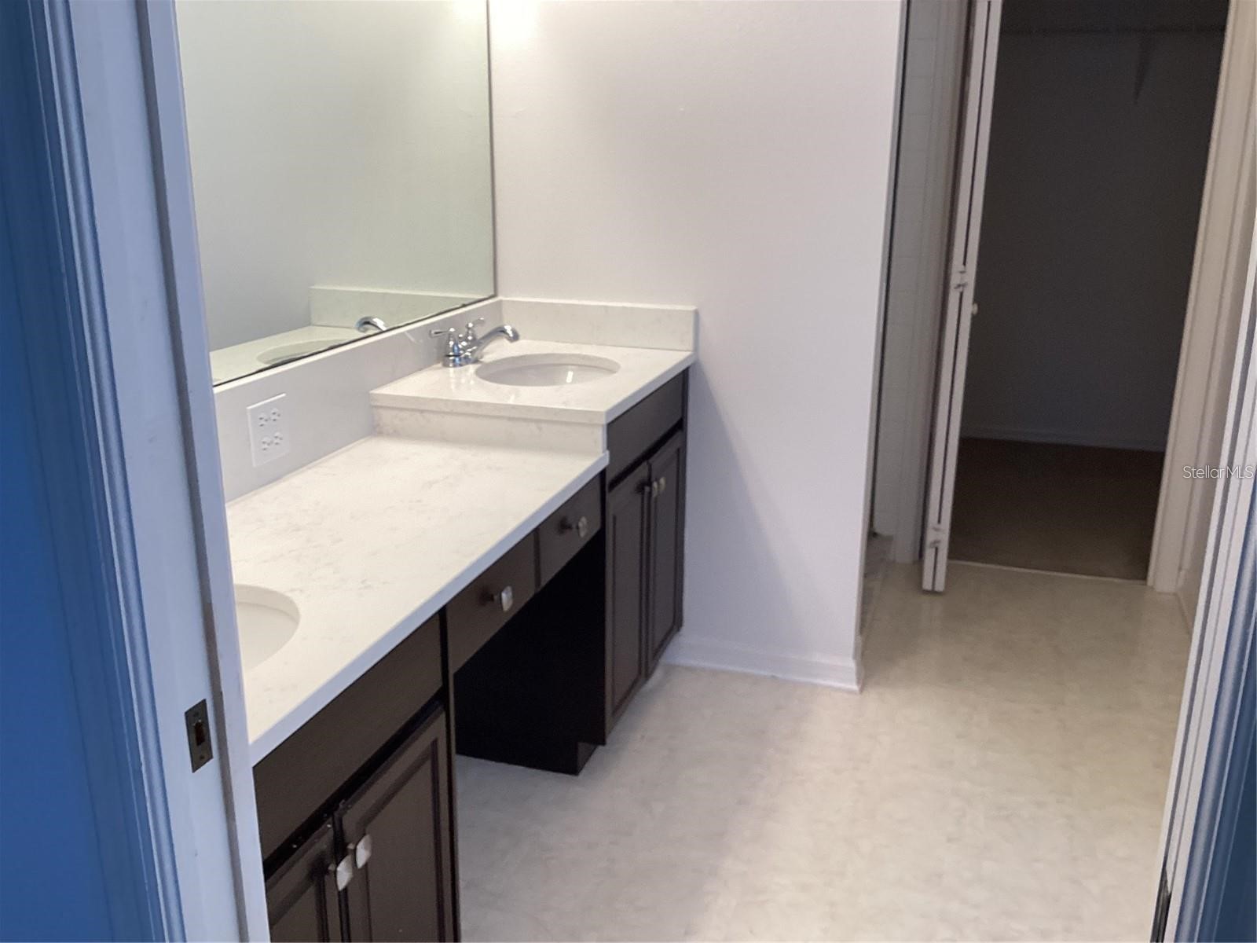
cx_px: 628
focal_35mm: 31
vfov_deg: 45.4
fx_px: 1126
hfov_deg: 58.4
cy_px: 472
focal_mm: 3.3
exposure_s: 1/60
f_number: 2.4
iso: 64
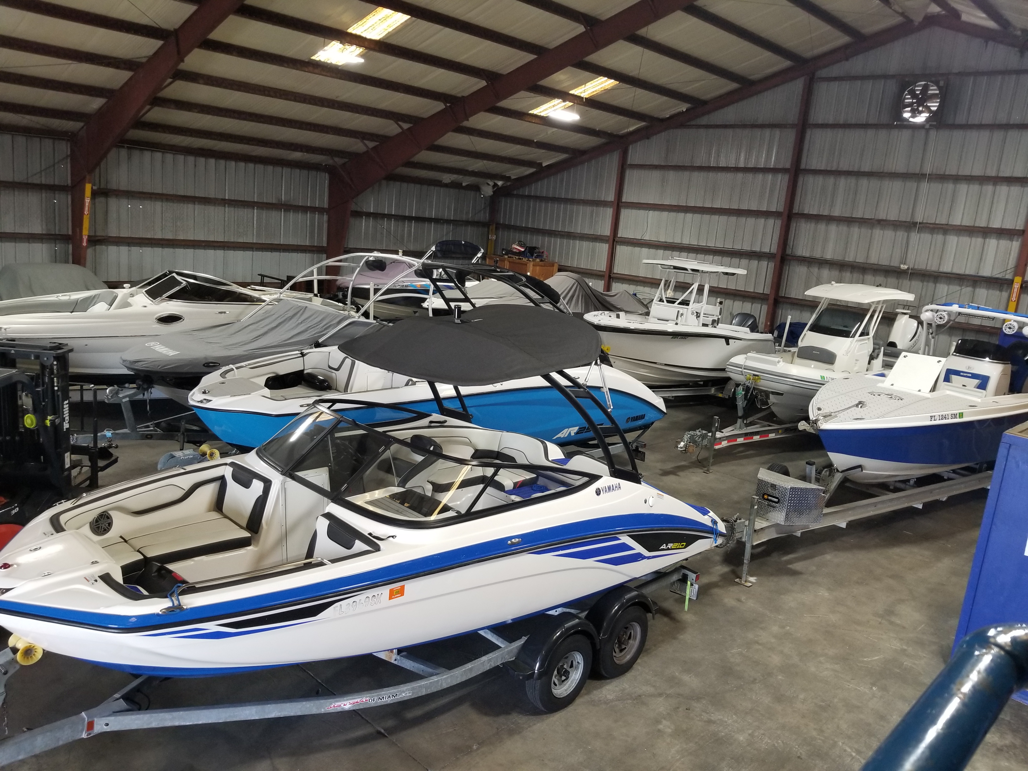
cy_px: 386
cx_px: 514
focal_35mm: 26
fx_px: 772
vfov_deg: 53.1
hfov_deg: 67.3
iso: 160
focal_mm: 4.3
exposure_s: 1/60
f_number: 1.7
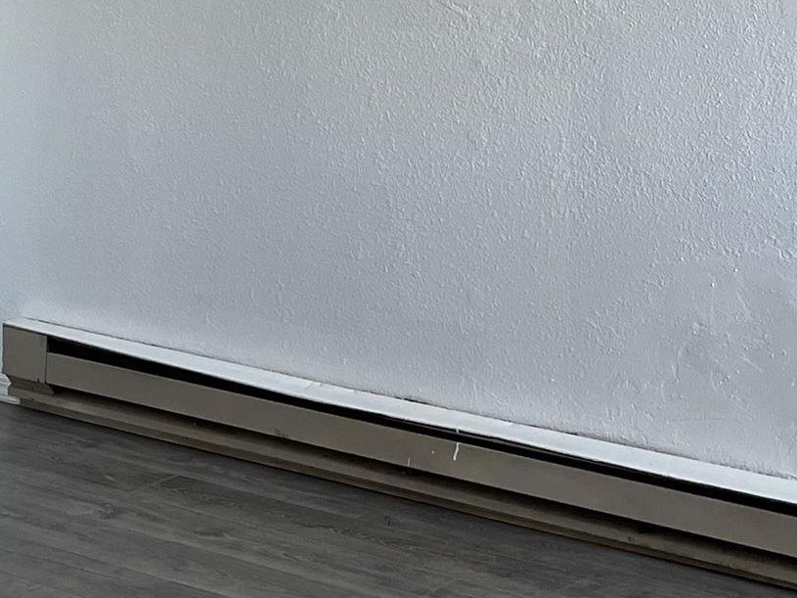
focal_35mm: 98
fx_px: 2256
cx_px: -508
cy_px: -51
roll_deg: -0.4
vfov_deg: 14.7
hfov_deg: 17.4
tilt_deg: -5.1
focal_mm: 5.7
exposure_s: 1/120
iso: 80
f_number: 1.5
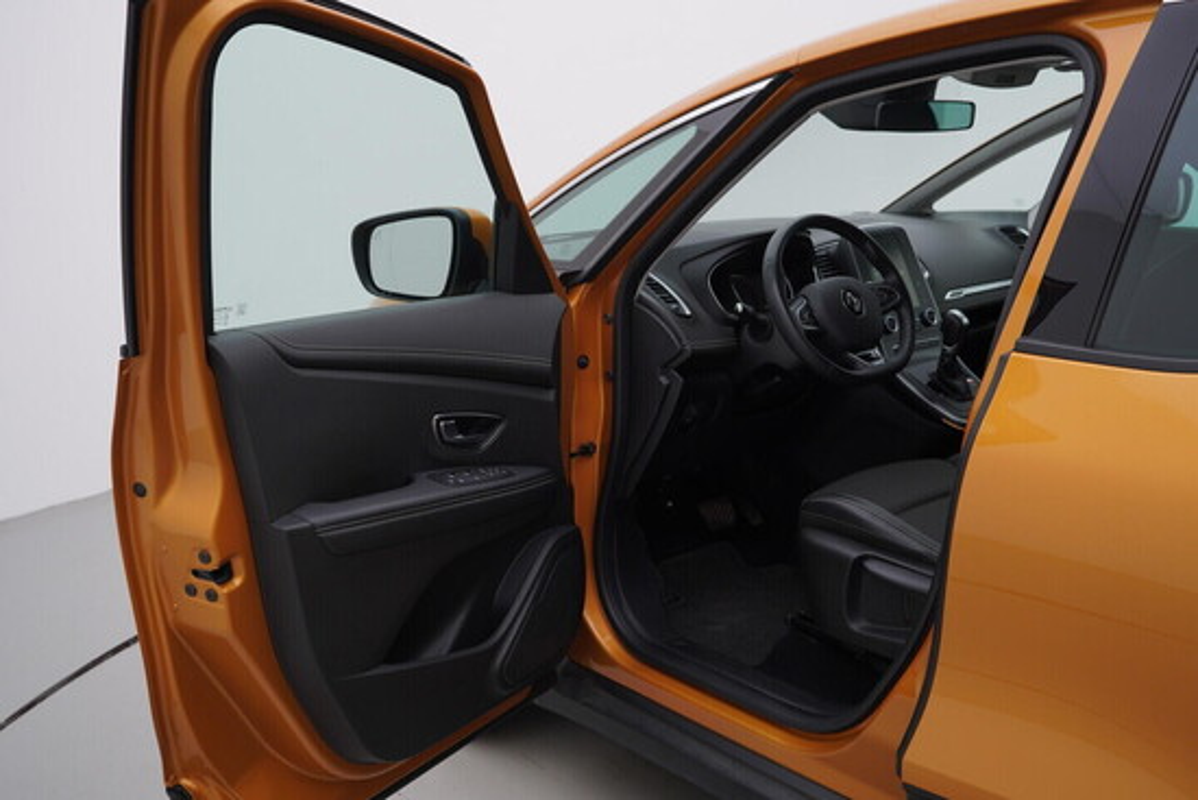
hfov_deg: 53.1
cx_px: 599
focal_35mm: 36
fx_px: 1198
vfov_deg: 36.9
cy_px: 400
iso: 125
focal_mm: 24
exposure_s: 1/80
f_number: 4
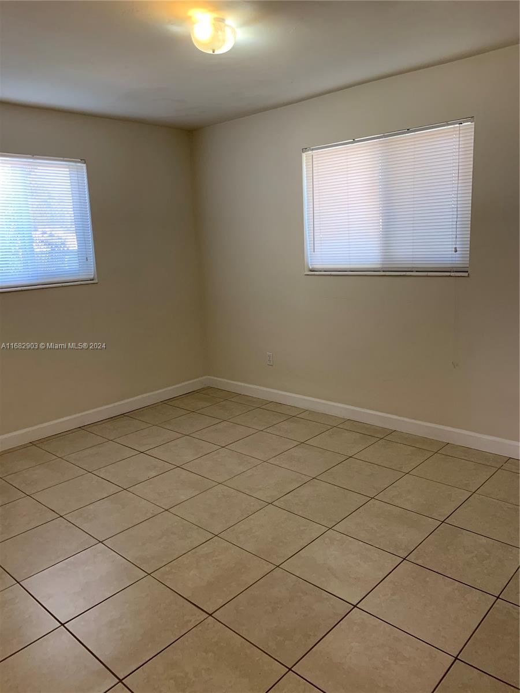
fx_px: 521
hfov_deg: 53.1
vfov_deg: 67.3
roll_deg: +2.7
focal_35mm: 26
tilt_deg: -10.2
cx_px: 260
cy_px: 346
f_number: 1.8
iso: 160
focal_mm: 4.25
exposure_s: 1/60
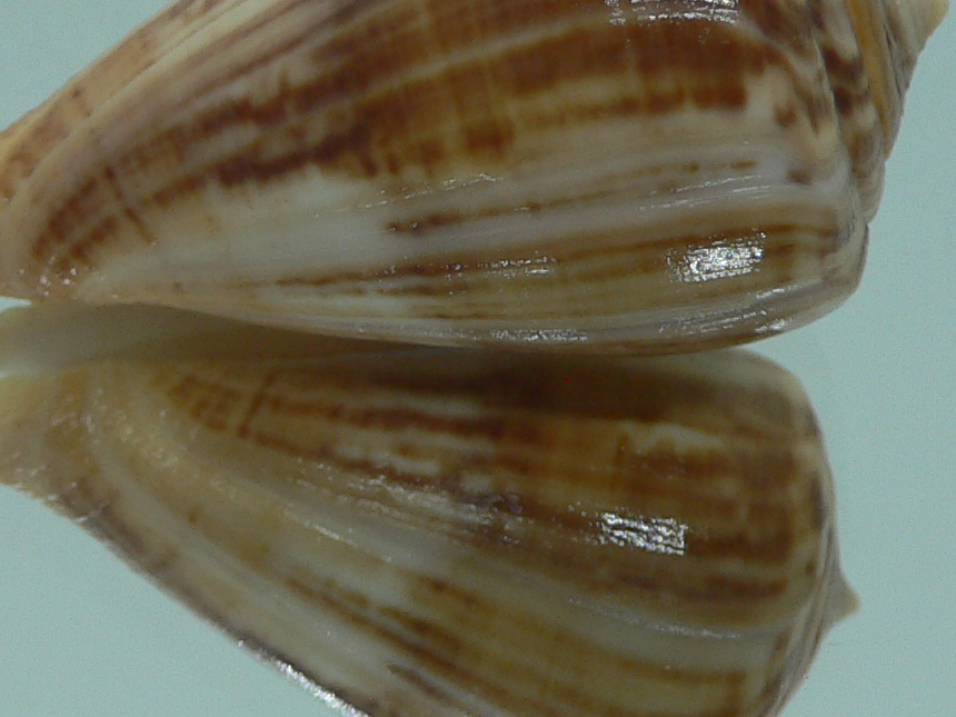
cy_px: 215
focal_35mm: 82
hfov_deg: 23.8
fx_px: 2265
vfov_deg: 17.9
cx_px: 441
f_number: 2.8
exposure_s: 1/60
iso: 80
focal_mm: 4.6
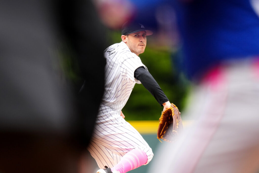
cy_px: 86
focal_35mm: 600
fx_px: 4317
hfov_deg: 3.4
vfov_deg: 2.3
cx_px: 130
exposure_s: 1/4000
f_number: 3.2
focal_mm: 400
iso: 1000
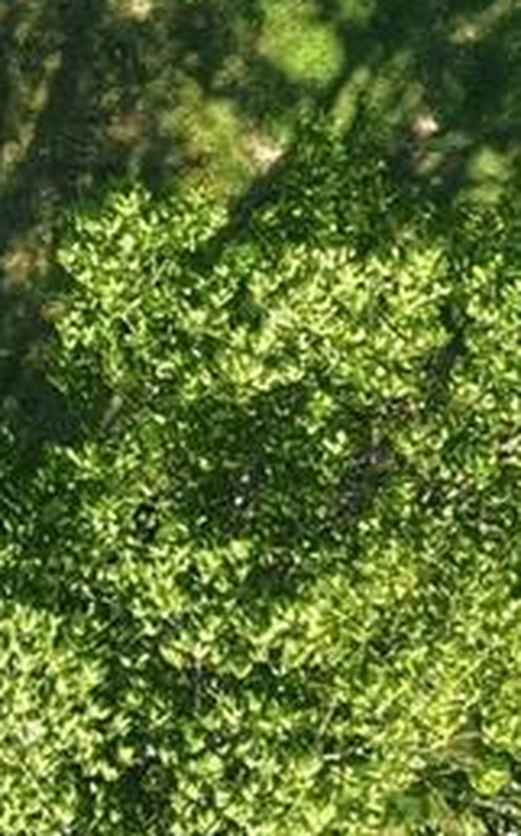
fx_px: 4594
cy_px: 266
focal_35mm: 202
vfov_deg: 10.4
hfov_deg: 6.1
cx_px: -838
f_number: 1.8
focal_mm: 8.7
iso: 100
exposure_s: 1/2000
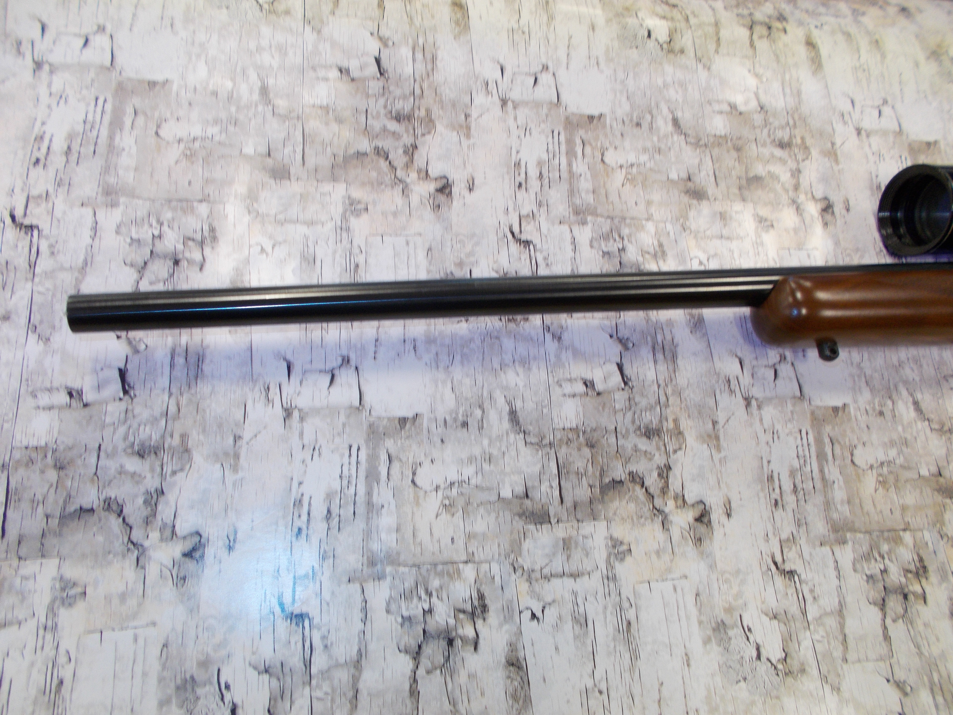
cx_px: 476
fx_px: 716
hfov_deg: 67.3
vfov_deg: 53.1
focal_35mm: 26
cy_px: 358
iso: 125
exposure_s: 1/25
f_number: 3.2
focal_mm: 4.6
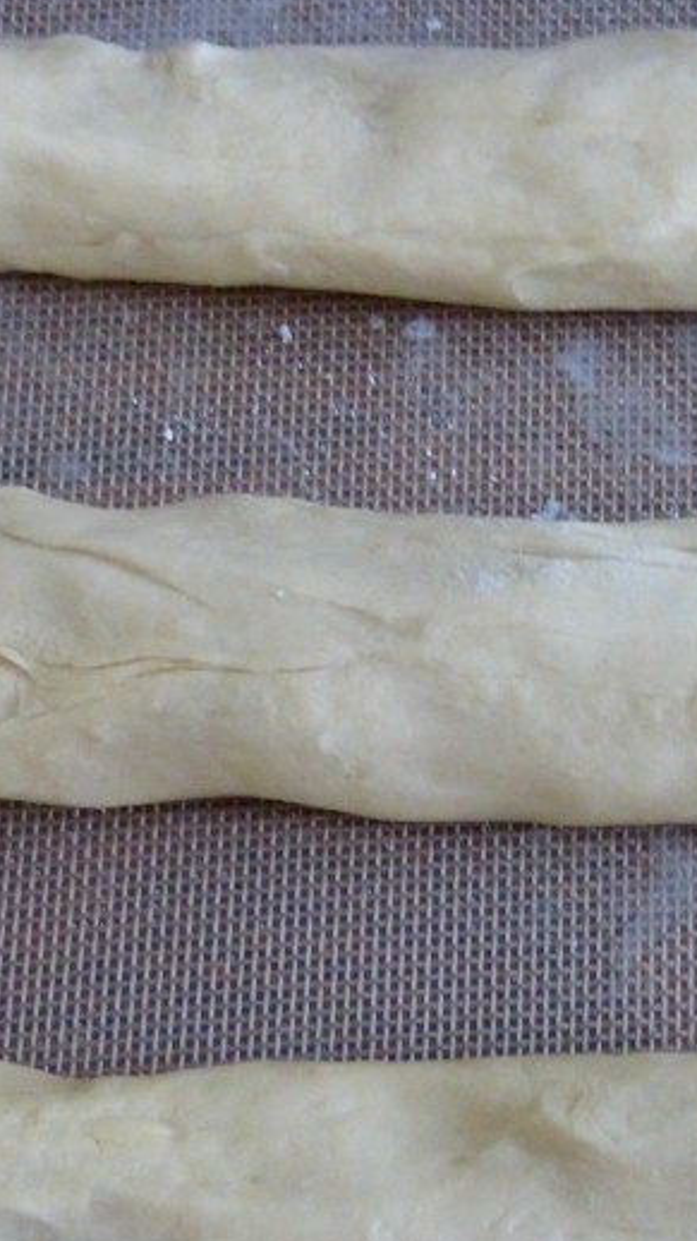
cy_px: 757
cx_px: 611
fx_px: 1842
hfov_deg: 21.0
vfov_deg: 37.1
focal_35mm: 56
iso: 400
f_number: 2.8
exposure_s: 1/10
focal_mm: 4.5
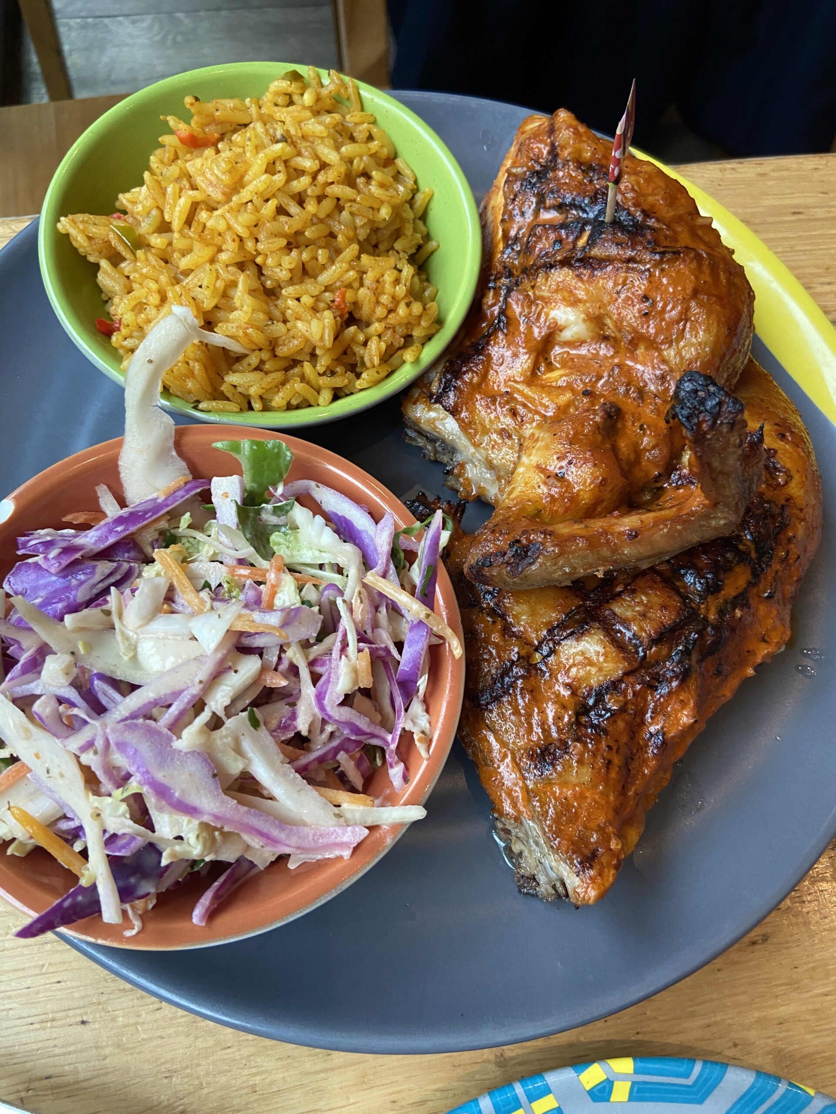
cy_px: 557
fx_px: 837
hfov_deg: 53.1
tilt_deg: -68.6
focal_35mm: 26
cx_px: 418
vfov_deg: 67.3
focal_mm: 4.25
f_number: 1.8
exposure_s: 1/50
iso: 160
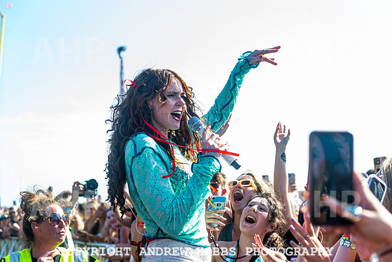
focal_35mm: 56
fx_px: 611
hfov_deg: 35.6
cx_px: 196
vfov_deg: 24.2
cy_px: 131
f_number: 4
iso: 400
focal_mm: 56
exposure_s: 1/800
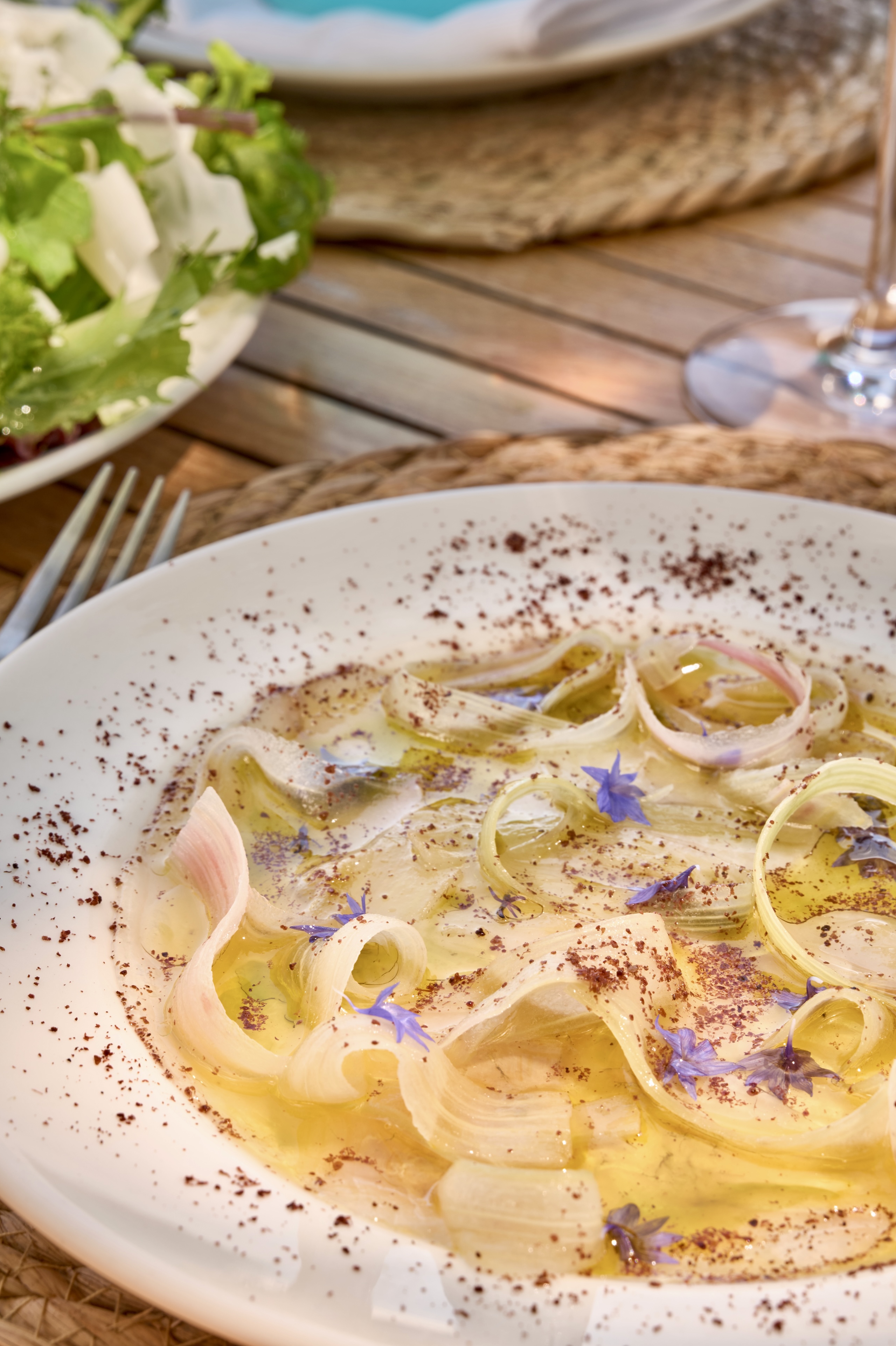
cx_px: 441
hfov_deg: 17.5
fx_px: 2915
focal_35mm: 78
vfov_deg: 26.0
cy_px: 649
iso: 100
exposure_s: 1/13
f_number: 14
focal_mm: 75
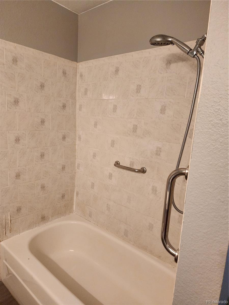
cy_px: 152
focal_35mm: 23
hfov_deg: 58.9
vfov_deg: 73.9
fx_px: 203
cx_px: 114
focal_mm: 6.4
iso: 500
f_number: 1.8
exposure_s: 1/120
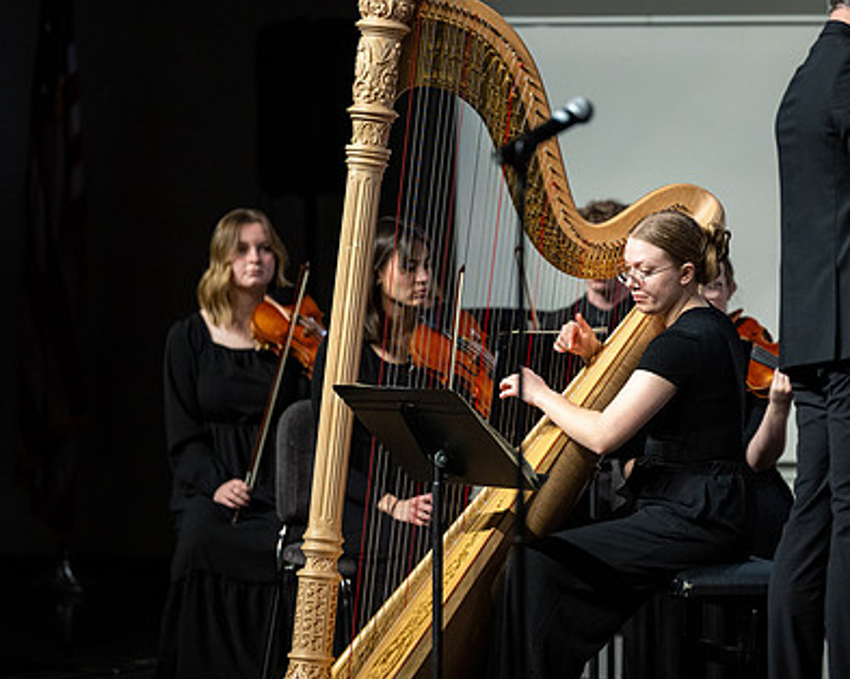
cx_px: 532
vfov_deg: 5.6
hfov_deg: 7.0
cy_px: 310
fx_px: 6965
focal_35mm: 277
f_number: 2.8
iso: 1250
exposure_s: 1/500
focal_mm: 200
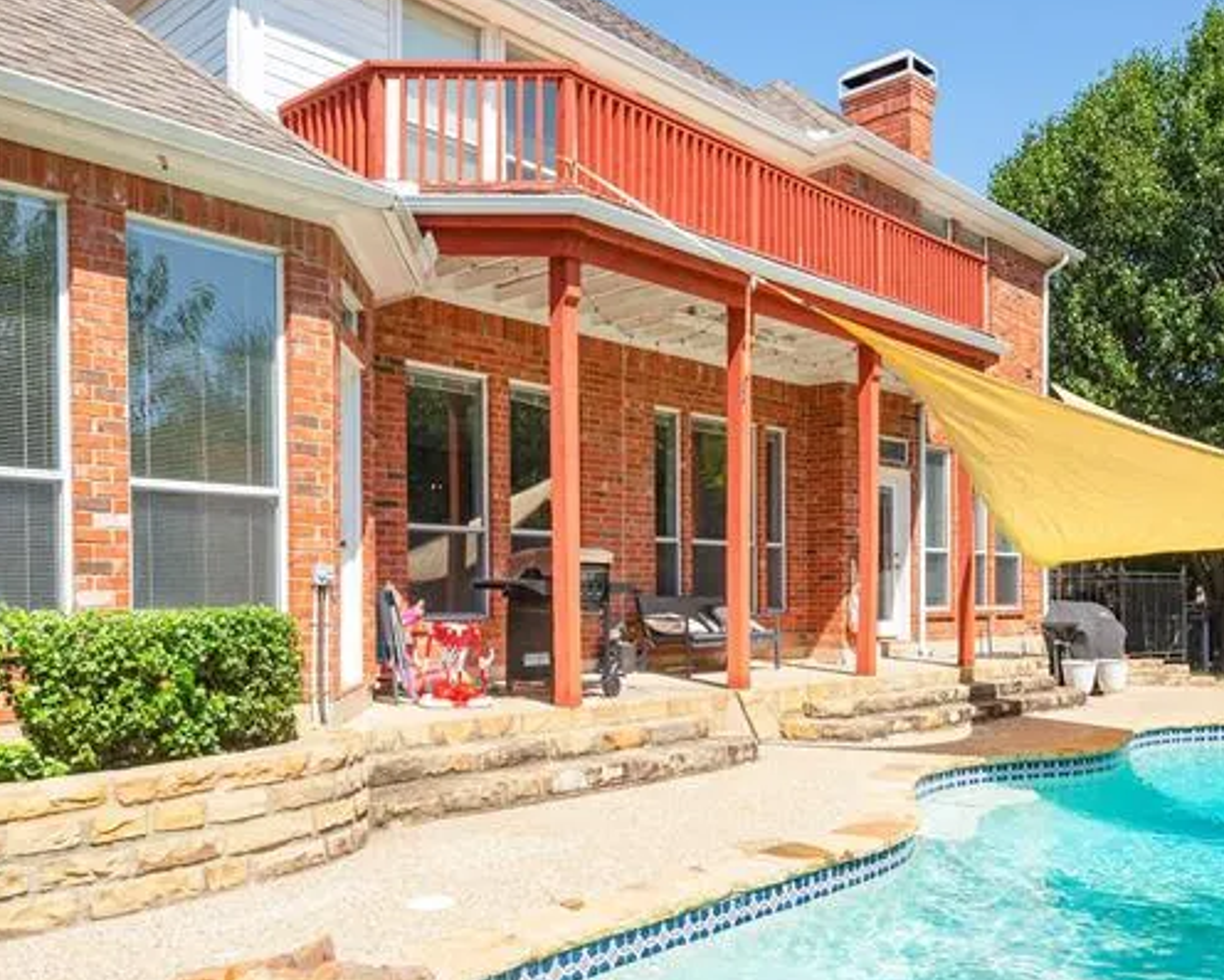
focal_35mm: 31
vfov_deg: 46.8
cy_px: 606
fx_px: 1123
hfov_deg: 57.2
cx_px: 600
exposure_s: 1/320
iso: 100
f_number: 7.1
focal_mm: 16
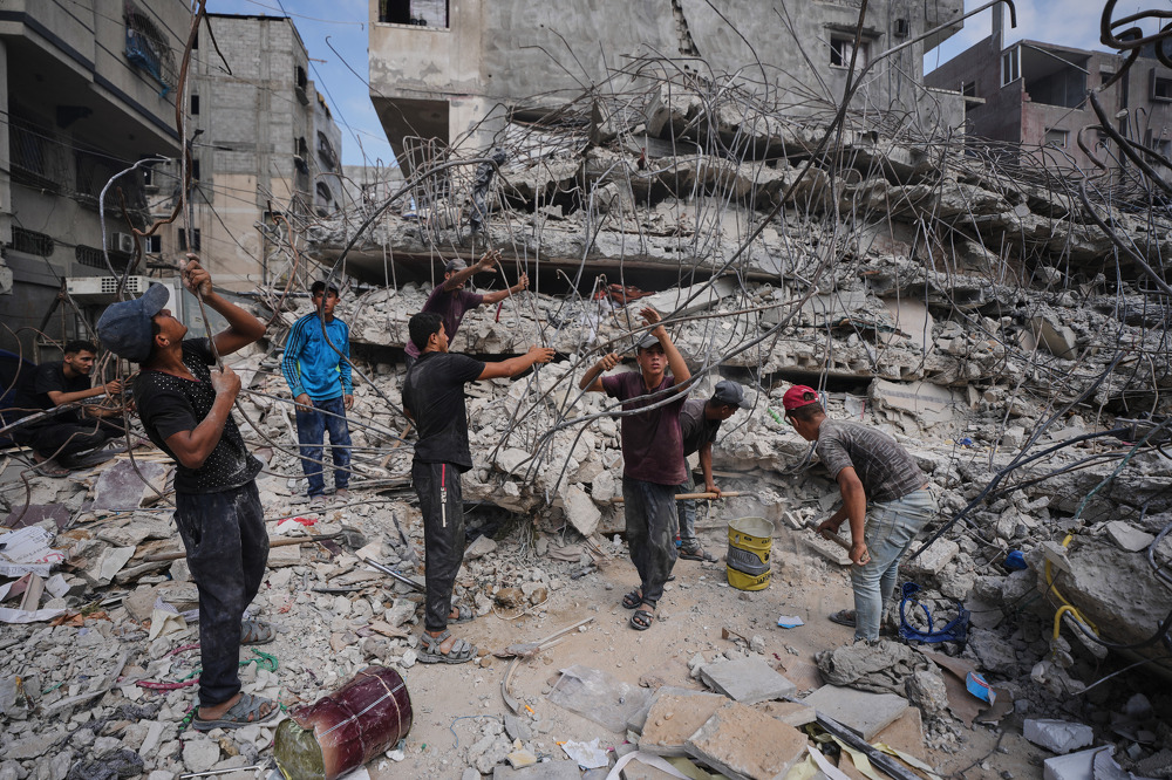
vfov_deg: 73.7
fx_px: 521
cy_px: 390
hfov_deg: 96.8
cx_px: 586
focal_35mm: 16
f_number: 2.8
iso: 50
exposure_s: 1/1000
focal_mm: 16
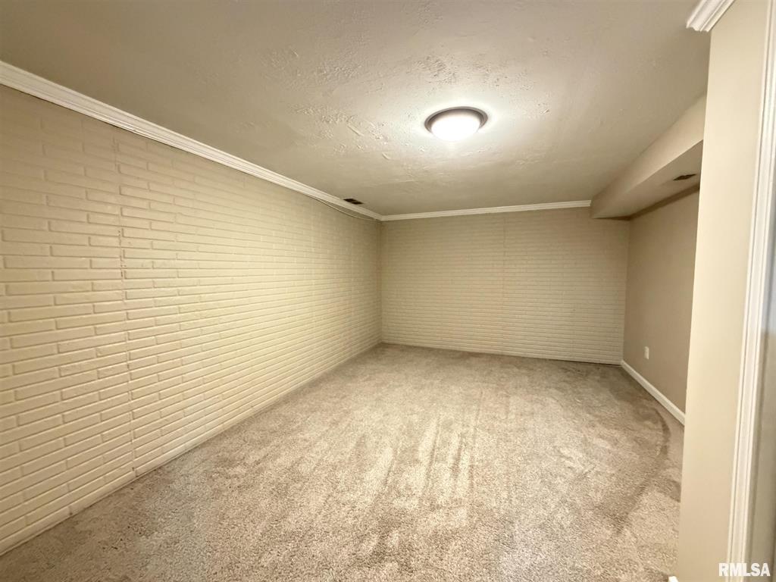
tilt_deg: -3.8
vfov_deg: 85.7
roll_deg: -0.2
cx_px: 388
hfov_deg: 102.1
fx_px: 314
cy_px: 291
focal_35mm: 14
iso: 1600
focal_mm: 2.22
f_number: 2.2
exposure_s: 1/40
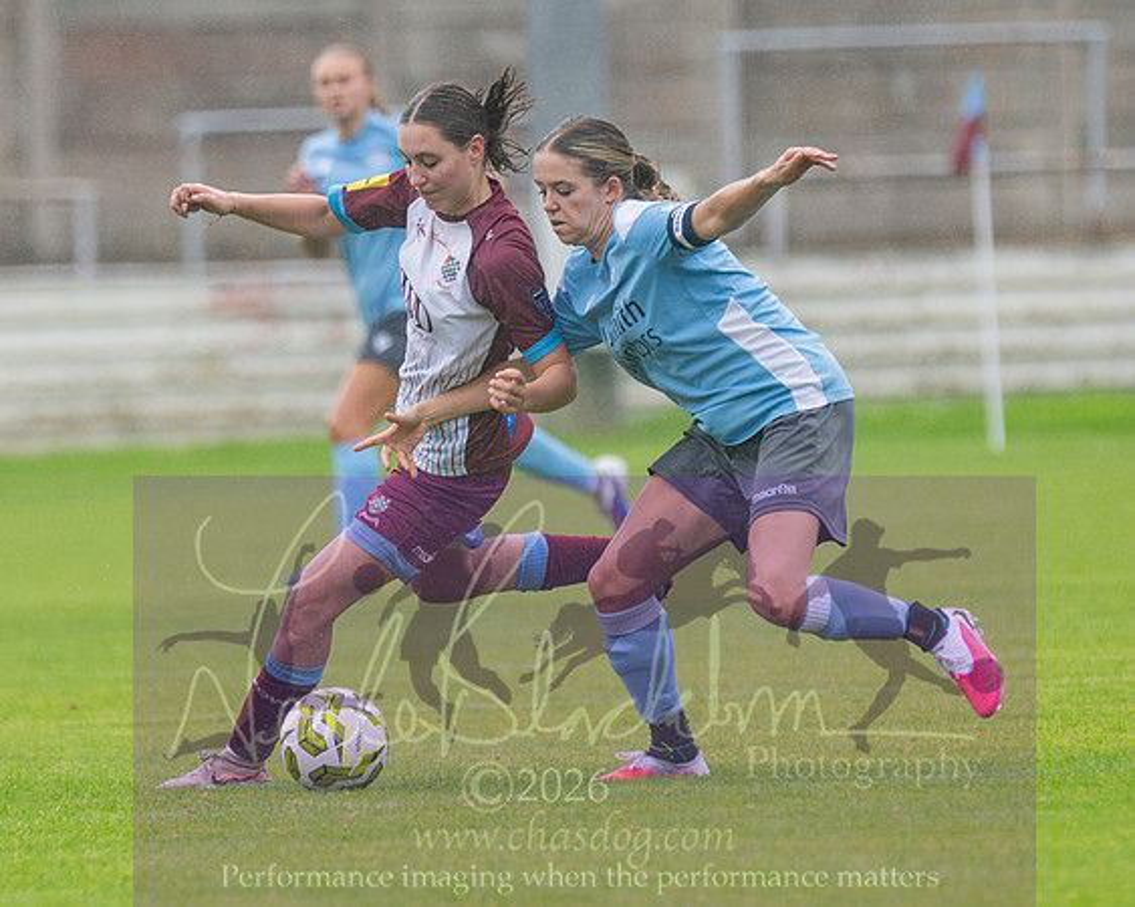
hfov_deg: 2.4
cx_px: 323
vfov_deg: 2.0
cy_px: 592
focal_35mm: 792
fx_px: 26602
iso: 220
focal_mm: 270
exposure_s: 1/1600
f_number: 2.8
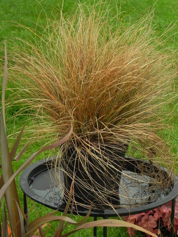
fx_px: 802
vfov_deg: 16.8
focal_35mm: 117
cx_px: 89
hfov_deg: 12.7
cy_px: 118
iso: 160
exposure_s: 1/160
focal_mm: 20.8
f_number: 4.5
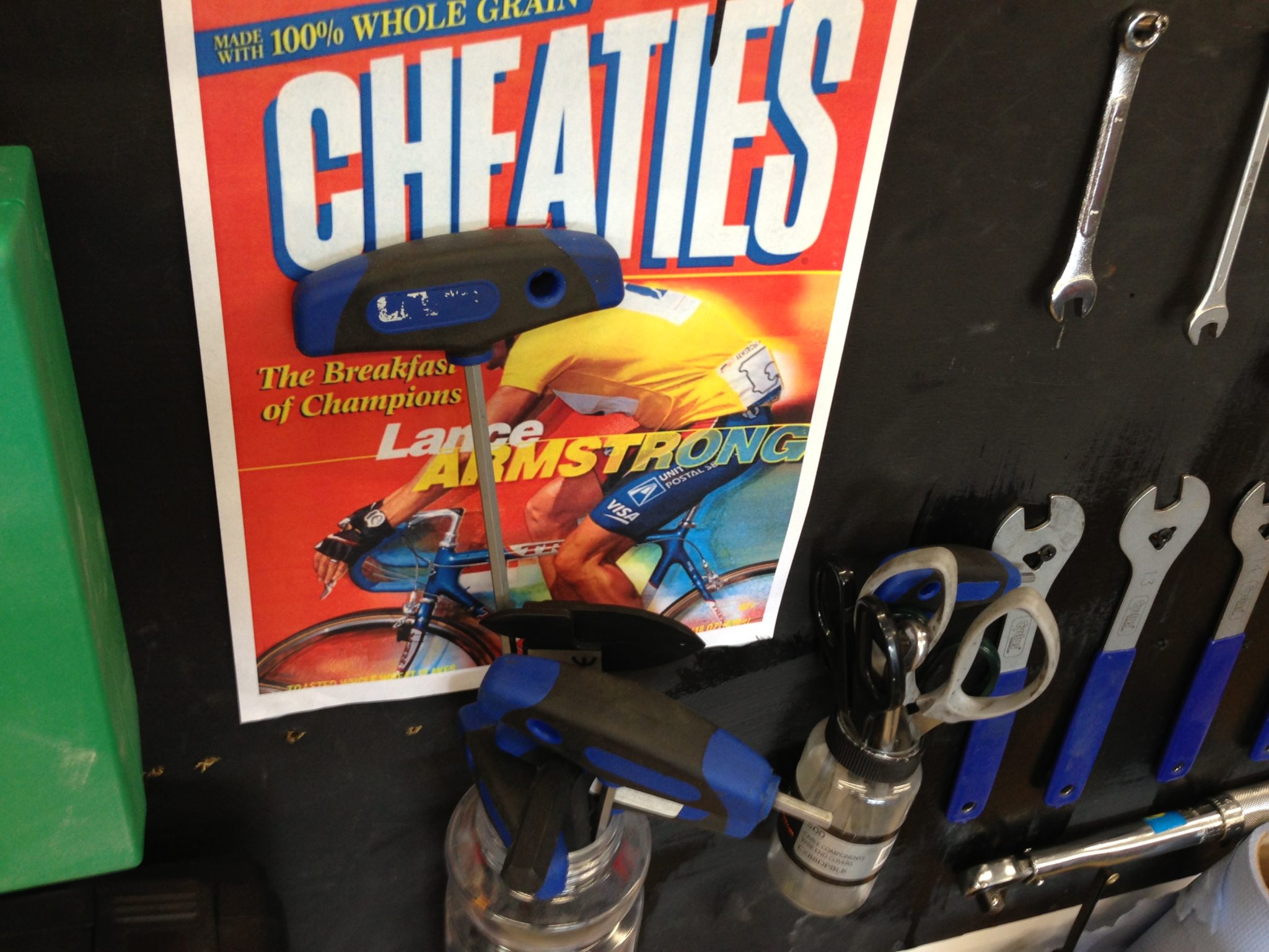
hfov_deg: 55.4
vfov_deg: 42.9
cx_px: 634
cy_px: 476
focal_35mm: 33
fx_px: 1210
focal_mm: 4.13
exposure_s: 1/20
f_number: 2.4
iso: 80
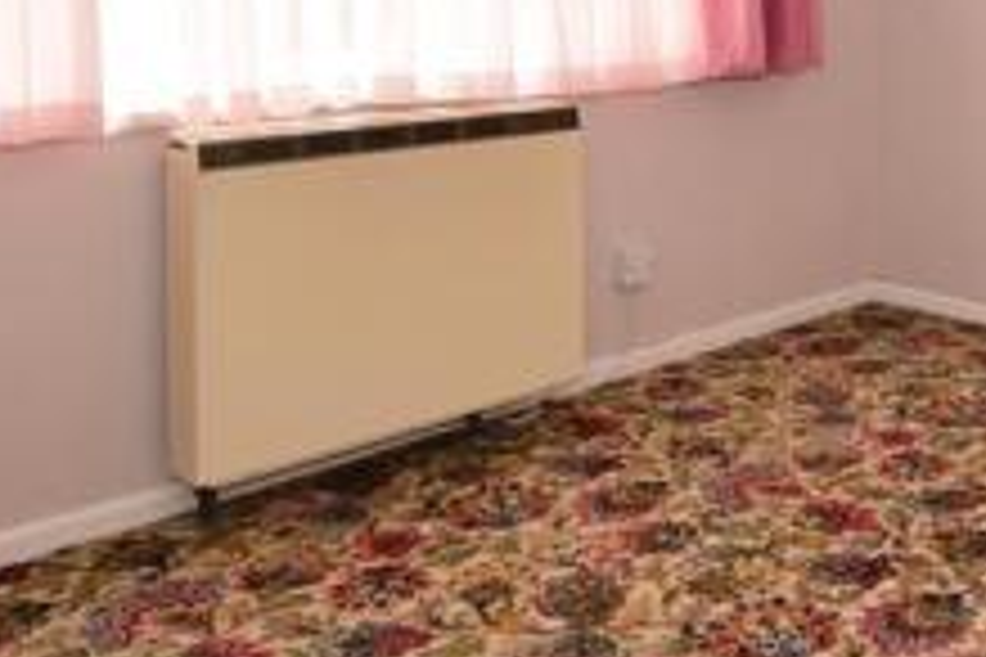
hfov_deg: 38.7
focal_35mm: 45
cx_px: 986
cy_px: -52
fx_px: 1232
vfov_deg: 27.5
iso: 640
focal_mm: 10
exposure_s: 1/60
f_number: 6.3
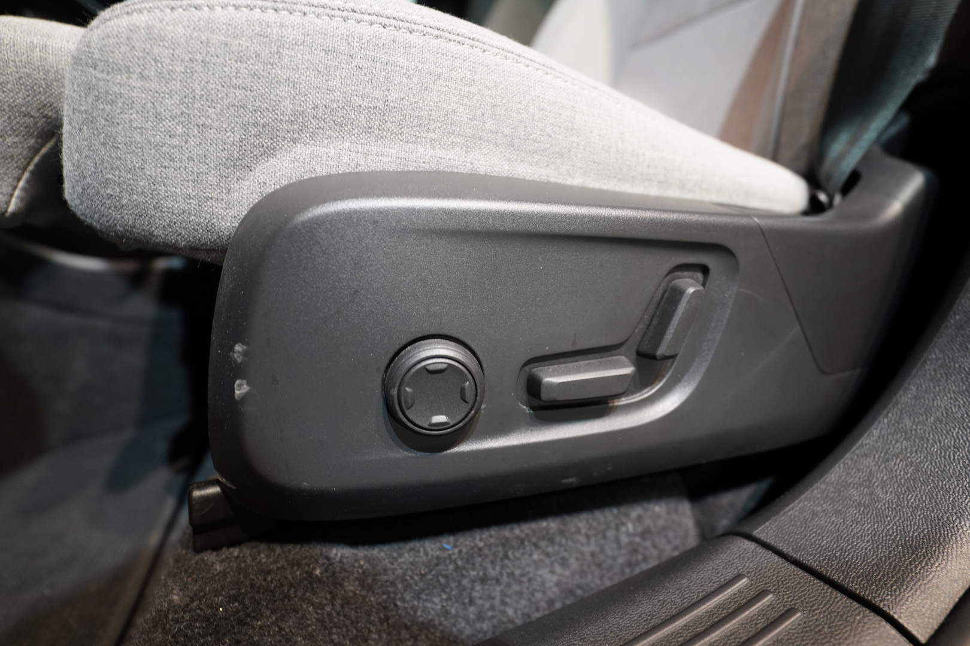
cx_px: 485
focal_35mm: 16
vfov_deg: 73.7
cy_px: 323
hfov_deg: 96.7
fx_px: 431
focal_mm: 16
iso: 2000
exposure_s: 1/60
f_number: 2.8
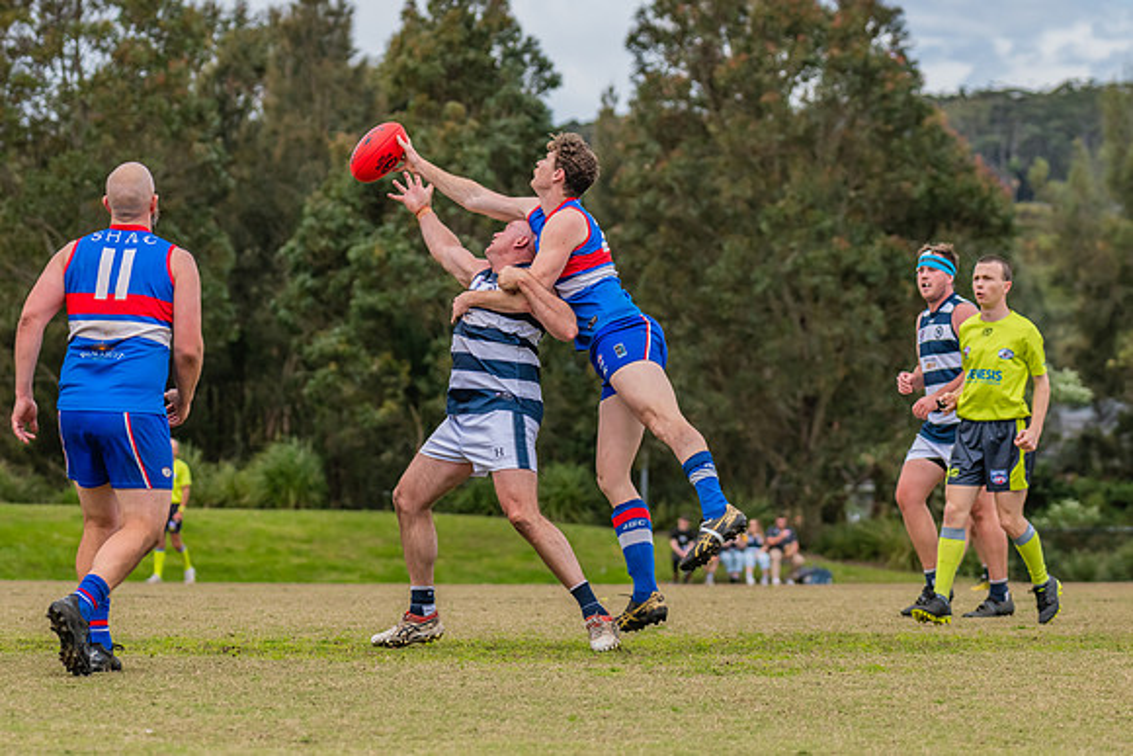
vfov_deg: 6.7
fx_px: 6421
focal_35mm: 204
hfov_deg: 10.1
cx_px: 563
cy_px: 317
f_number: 6.3
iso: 800
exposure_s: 1/2000
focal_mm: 170
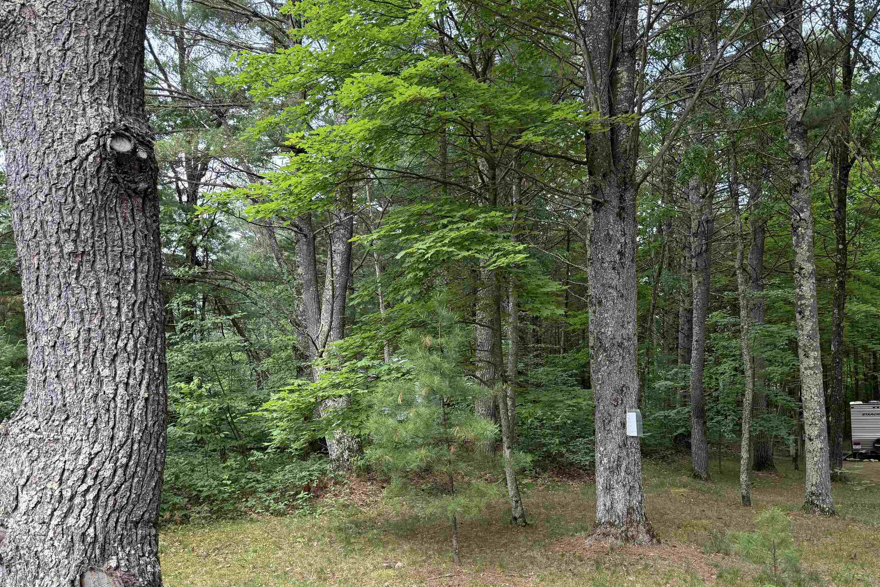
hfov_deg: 63.3
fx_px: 709
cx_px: 506
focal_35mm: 29
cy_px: 360
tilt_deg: +2.9
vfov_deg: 44.7
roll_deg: +0.0
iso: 200
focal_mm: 6.76
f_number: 1.78
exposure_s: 1/213
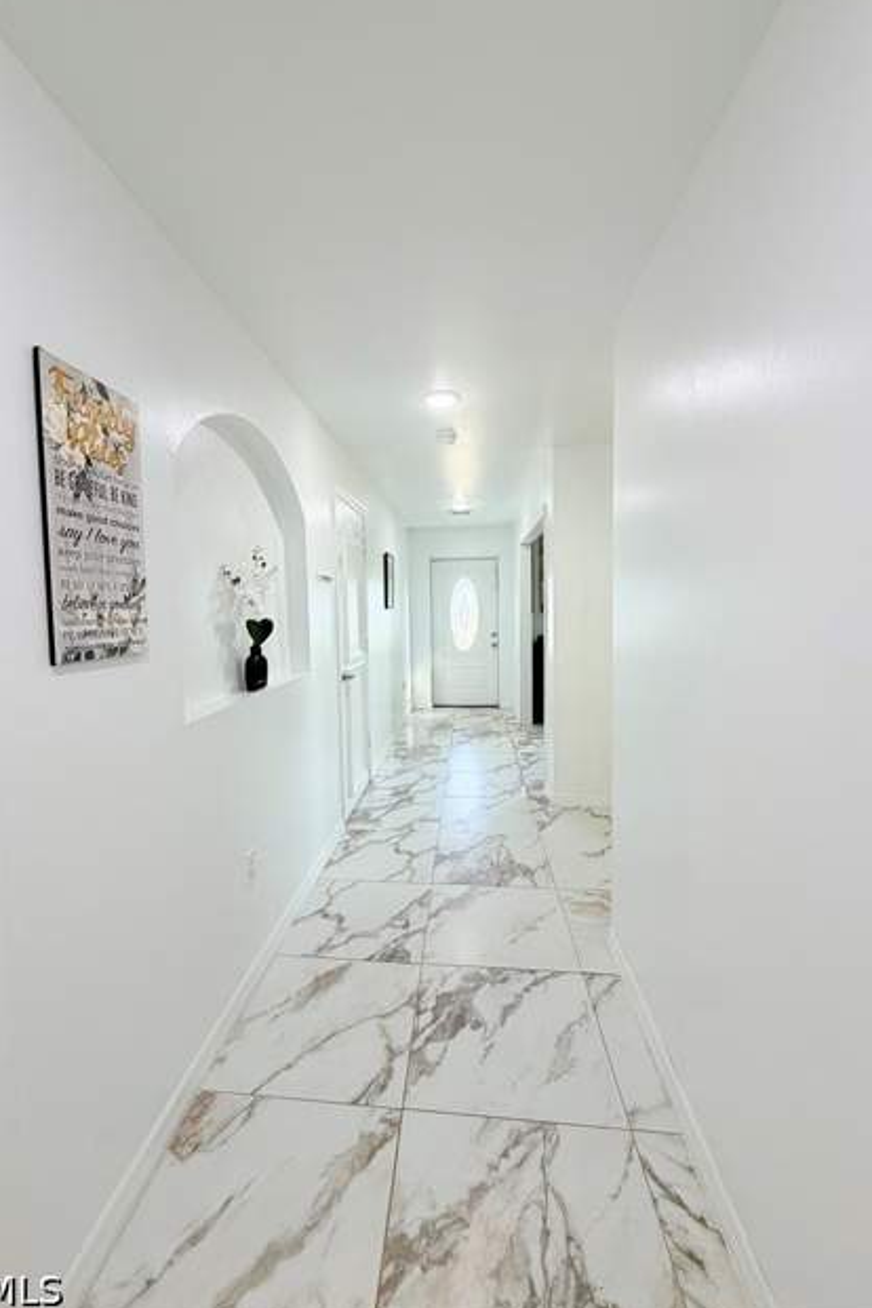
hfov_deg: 77.2
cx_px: 402
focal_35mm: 15
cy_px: 647
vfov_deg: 100.4
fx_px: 545
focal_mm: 2.22
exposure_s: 1/120
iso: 160
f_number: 2.2
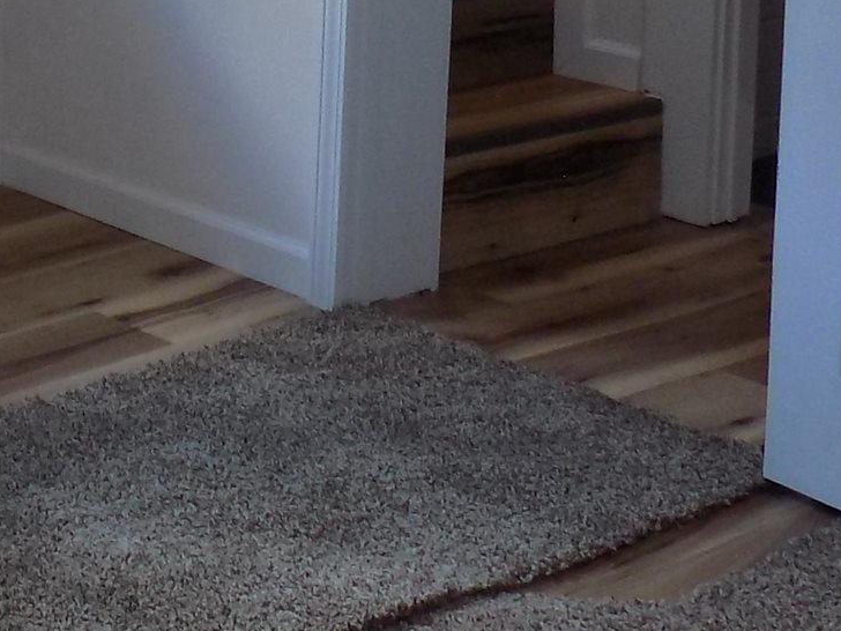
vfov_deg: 13.9
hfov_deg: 18.6
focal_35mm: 97
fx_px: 2357
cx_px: -299
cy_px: -415
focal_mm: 4
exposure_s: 1/30
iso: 100
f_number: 3.1
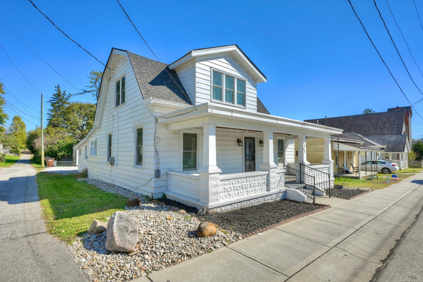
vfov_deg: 67.3
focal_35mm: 18
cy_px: 146
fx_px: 211
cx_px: 207
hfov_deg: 90.0
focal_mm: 17
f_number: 10
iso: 100
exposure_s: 1/100
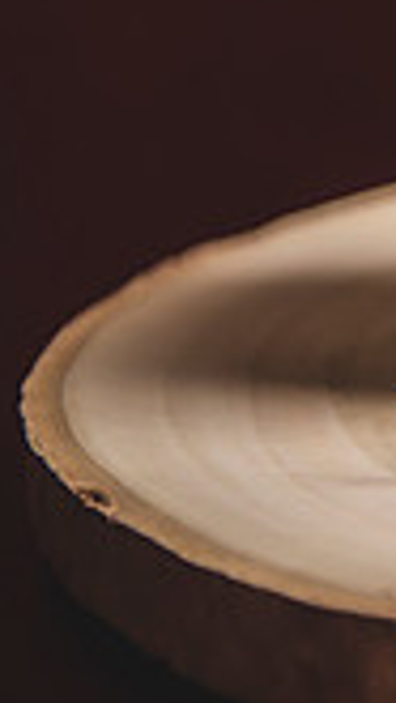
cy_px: 79
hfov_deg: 5.1
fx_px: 4250
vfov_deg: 9.4
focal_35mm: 228
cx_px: 1184
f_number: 2.8
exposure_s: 1/200
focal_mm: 62
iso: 100
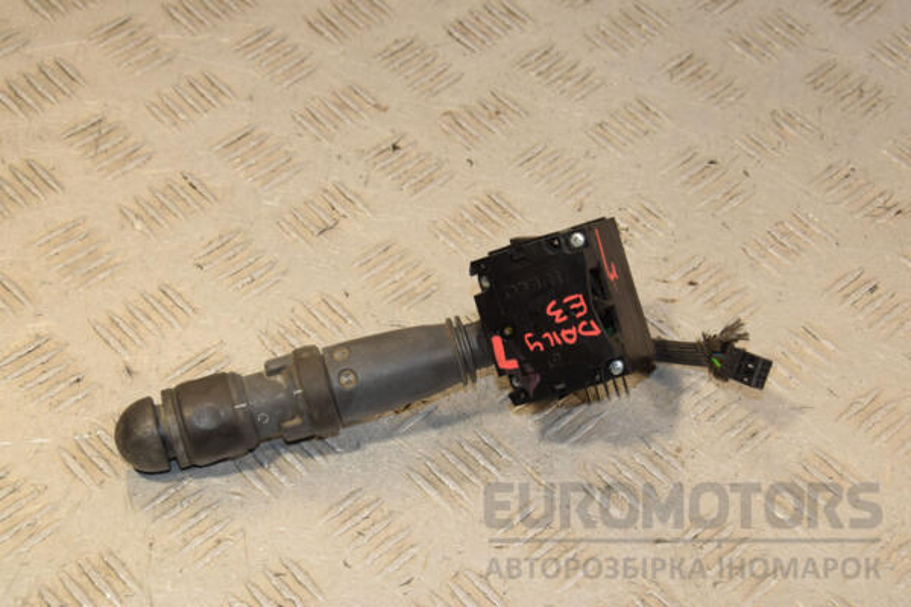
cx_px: 456
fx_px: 1822
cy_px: 304
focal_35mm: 72
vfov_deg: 18.9
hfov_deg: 28.1
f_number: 9
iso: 800
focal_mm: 48
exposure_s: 1/200
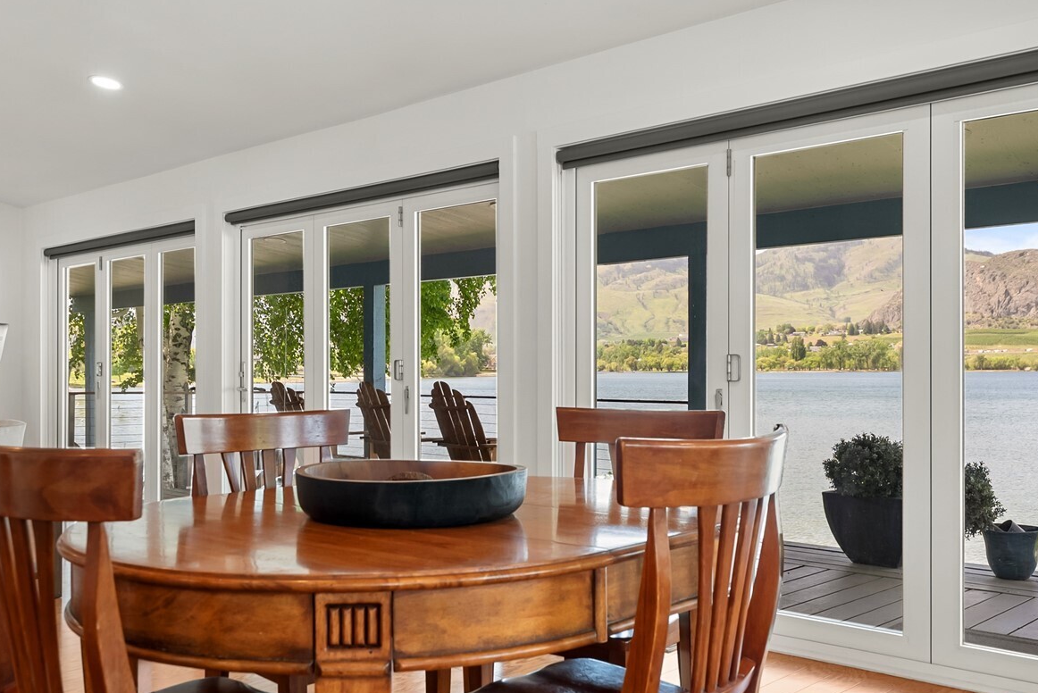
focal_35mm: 35
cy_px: 368
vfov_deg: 37.9
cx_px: 479
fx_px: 1010
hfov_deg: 54.4
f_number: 6.3
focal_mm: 24
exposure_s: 1/5
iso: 400
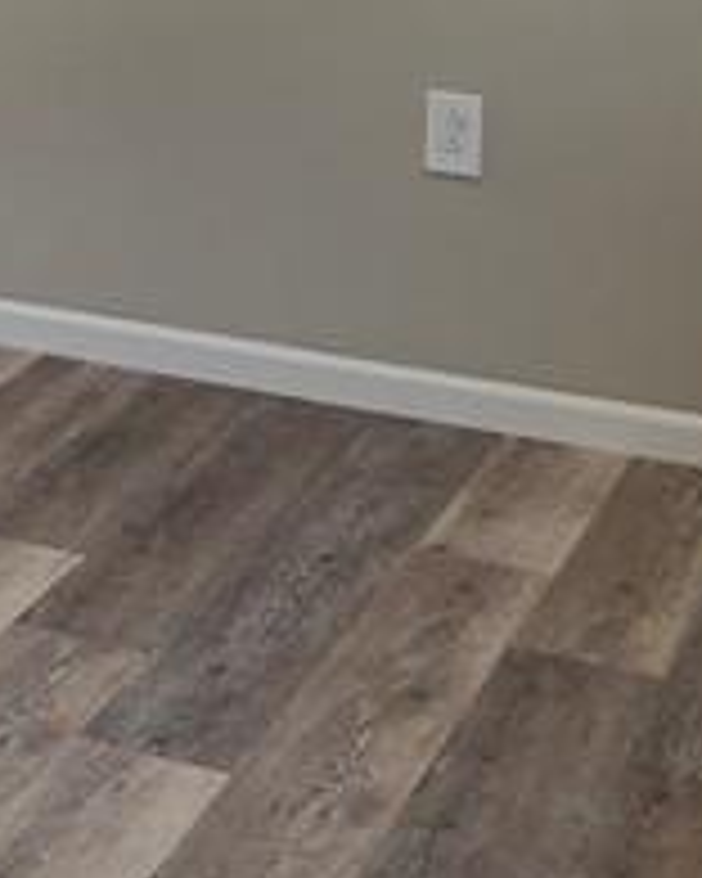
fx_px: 3065
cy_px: -324
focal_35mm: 118
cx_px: -742
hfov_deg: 11.6
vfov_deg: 15.4
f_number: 1.8
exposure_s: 1/120
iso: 50
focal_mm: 5.4
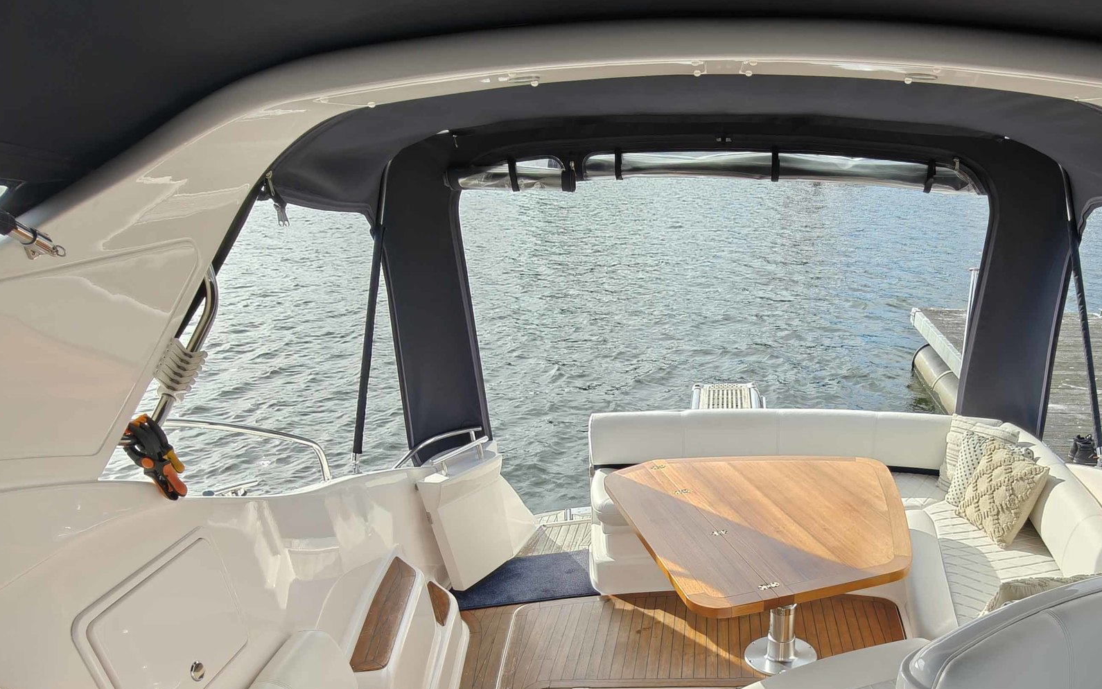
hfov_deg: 70.9
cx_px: 715
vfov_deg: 45.6
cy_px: 594
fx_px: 751
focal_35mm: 25
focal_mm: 2.3
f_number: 2
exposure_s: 1/200
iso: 80
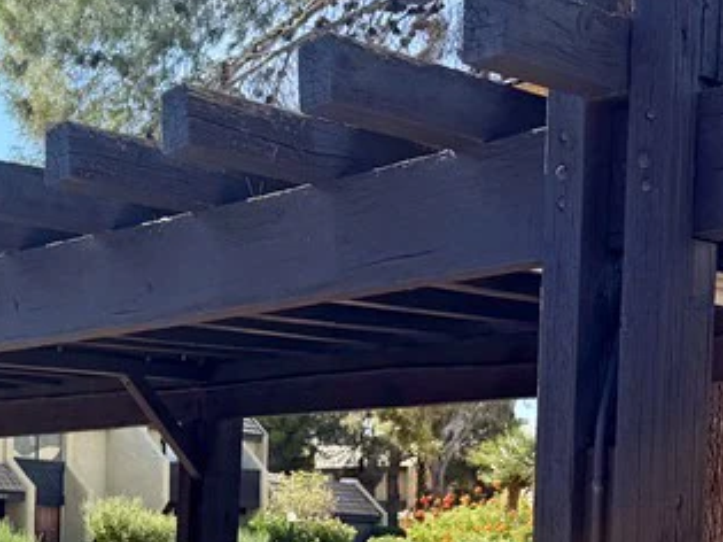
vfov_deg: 17.9
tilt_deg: -4.6
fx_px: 1629
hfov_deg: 24.6
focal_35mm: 78
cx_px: 133
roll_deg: -0.3
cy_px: 655
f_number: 1.78
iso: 80
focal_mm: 6.76
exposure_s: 1/2703
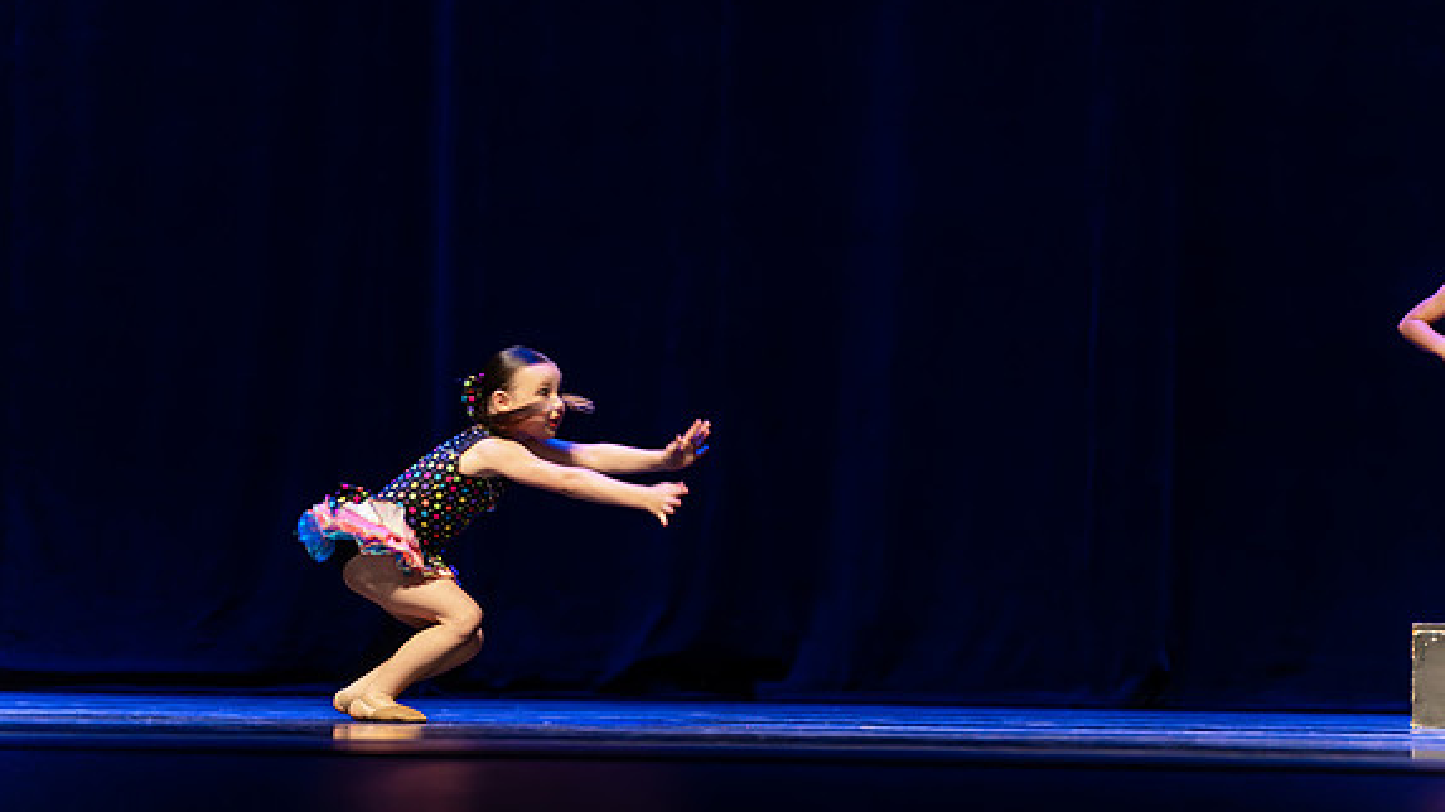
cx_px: 726
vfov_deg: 7.6
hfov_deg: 13.5
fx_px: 6091
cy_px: 352
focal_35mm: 159
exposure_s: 1/640
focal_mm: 150
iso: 3200
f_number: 2.8
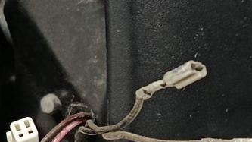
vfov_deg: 7.5
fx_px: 1075
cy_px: 182
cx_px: 96
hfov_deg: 13.4
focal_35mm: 161
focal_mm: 5.24
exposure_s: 1/50
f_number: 1.7
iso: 1111
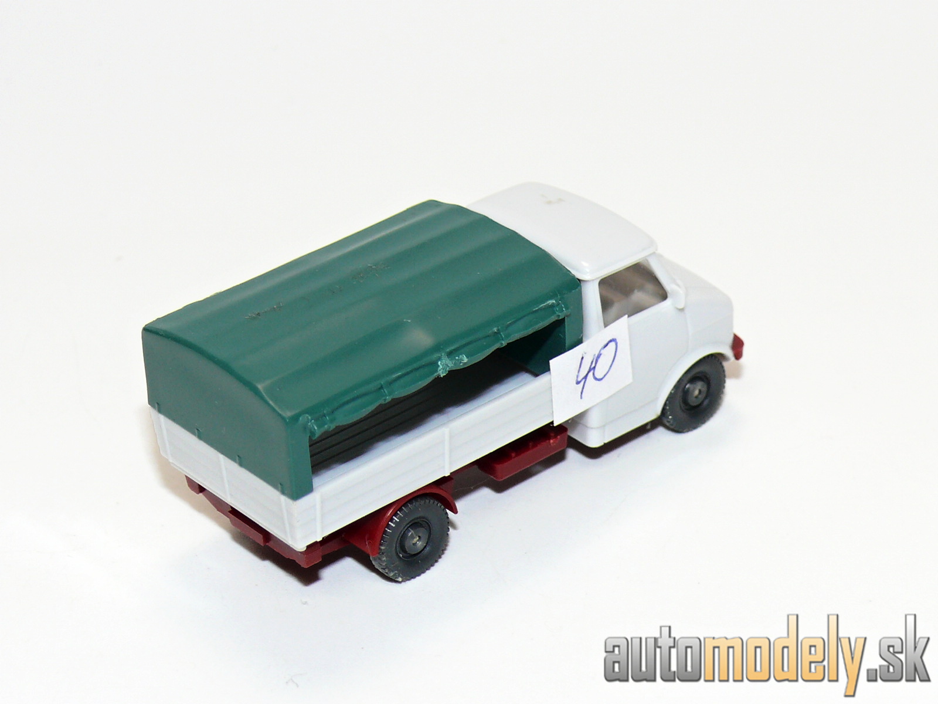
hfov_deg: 17.9
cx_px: 469
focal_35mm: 110
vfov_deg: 13.5
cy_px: 352
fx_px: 2981
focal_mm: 14
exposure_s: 1/30
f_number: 4
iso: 100
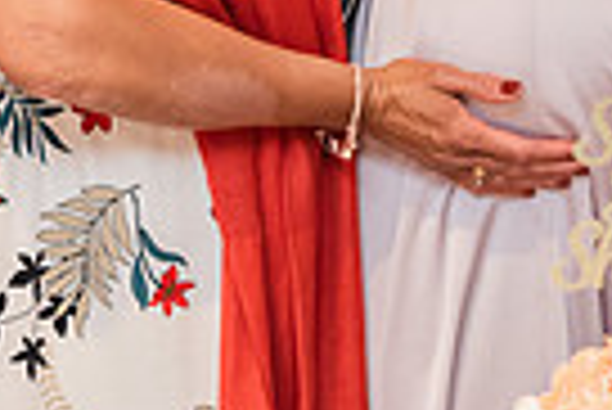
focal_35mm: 153
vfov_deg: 8.8
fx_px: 2604
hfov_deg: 13.2
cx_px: 648
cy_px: -214
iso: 2500
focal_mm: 36
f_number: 4
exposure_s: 1/160
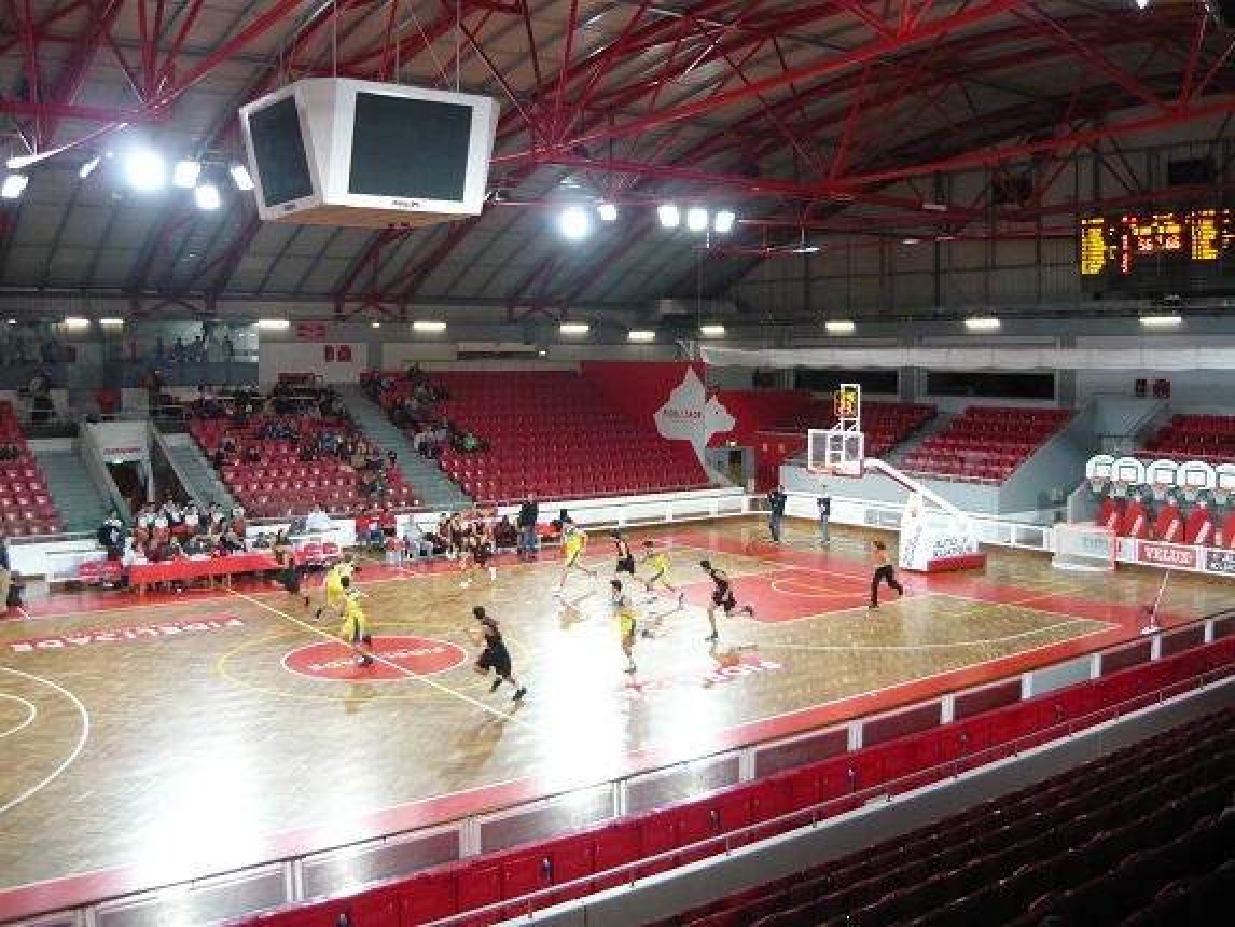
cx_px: 618
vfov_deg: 43.0
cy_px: 464
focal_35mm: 33
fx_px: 1178
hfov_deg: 55.3
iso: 400
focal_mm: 5.5
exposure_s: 1/100
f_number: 2.8
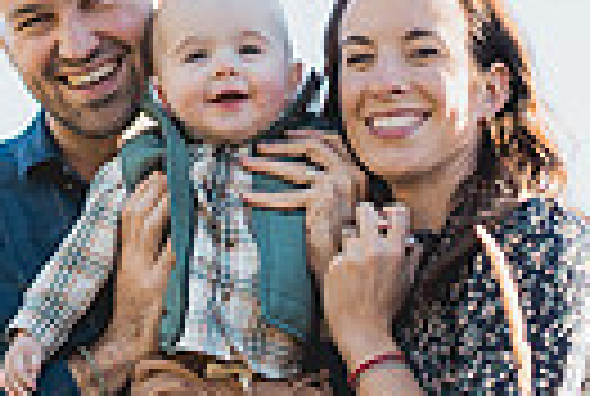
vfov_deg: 5.6
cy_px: 142
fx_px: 4057
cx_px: -9
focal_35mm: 247
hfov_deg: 8.3
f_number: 1.4
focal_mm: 50
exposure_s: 1/1600
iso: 100
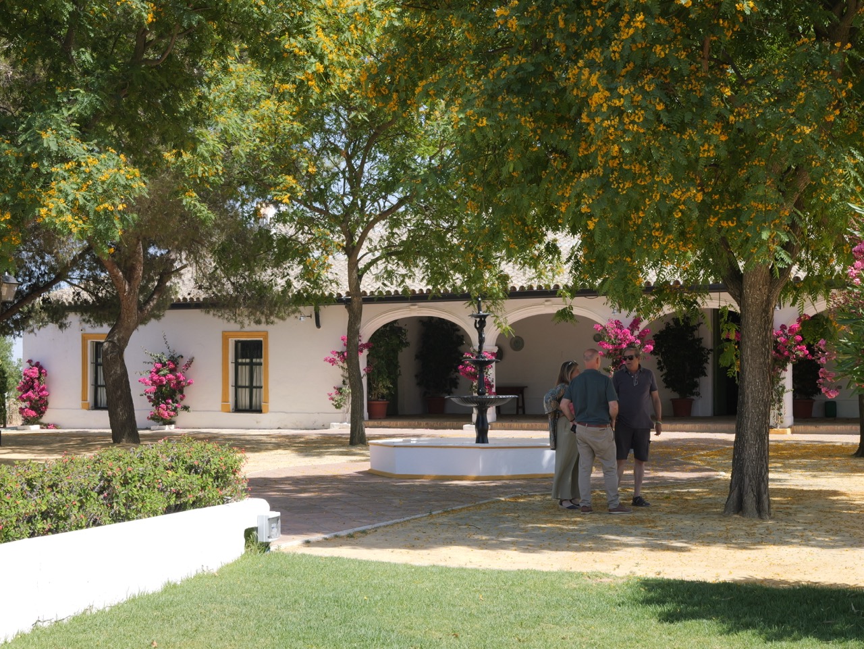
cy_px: 324
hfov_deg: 38.2
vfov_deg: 29.1
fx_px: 1248
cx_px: 432
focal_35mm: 50
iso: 100
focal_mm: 25
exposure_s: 1/100
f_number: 8
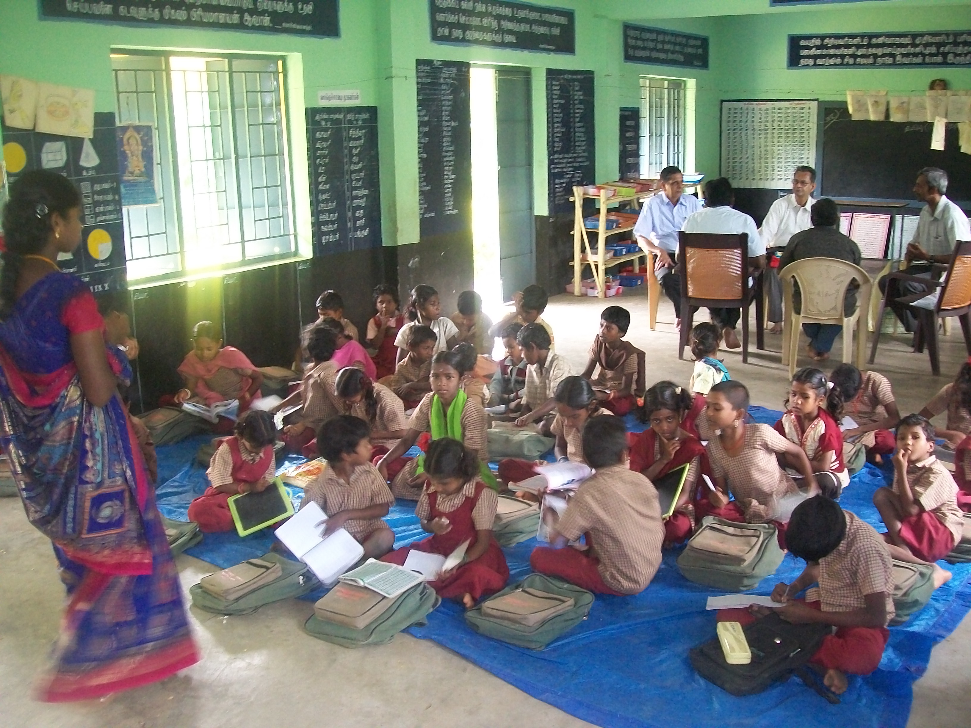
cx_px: 486
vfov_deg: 39.7
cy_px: 364
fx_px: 1010
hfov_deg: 51.4
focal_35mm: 36
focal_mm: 6
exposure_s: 1/13
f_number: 2.7
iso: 200
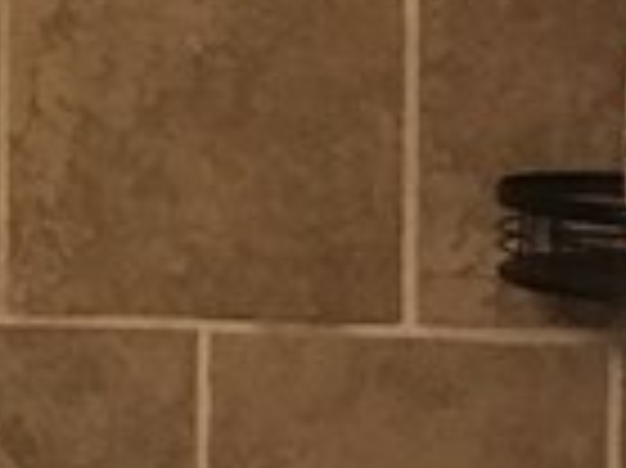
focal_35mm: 214
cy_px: -320
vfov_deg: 6.8
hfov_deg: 9.0
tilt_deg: -2.1
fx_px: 3867
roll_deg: -0.2
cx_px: -324
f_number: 2.2
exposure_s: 1/15
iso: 320
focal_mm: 4.15
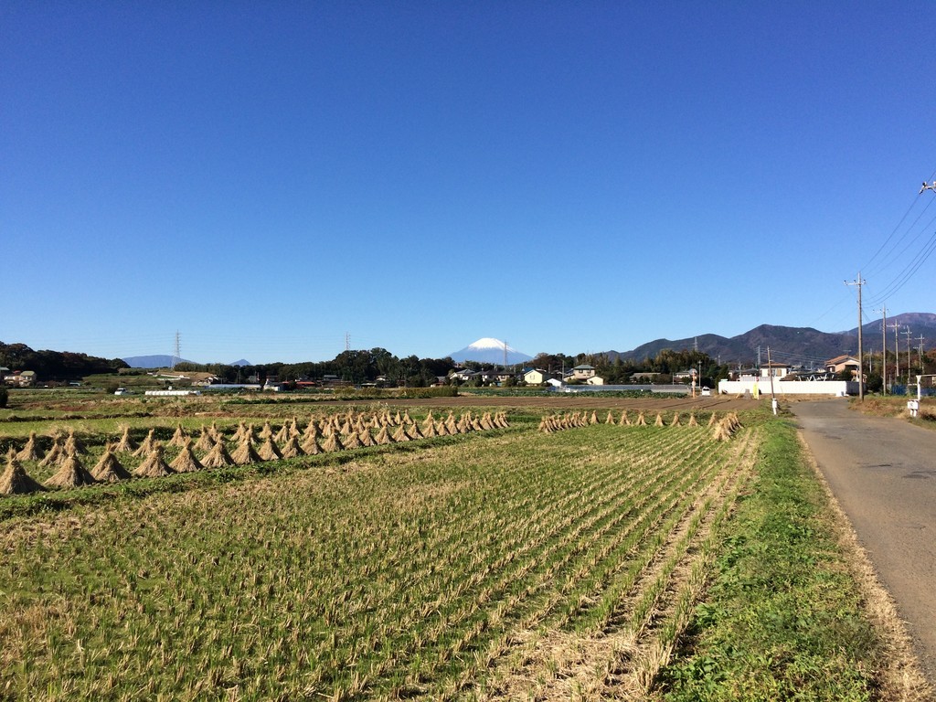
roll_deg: +0.2
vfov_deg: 48.2
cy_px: 351
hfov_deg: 61.7
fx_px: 784
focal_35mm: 29
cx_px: 468
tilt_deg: +0.5
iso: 32
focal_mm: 4.15
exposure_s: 1/2415
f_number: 2.2
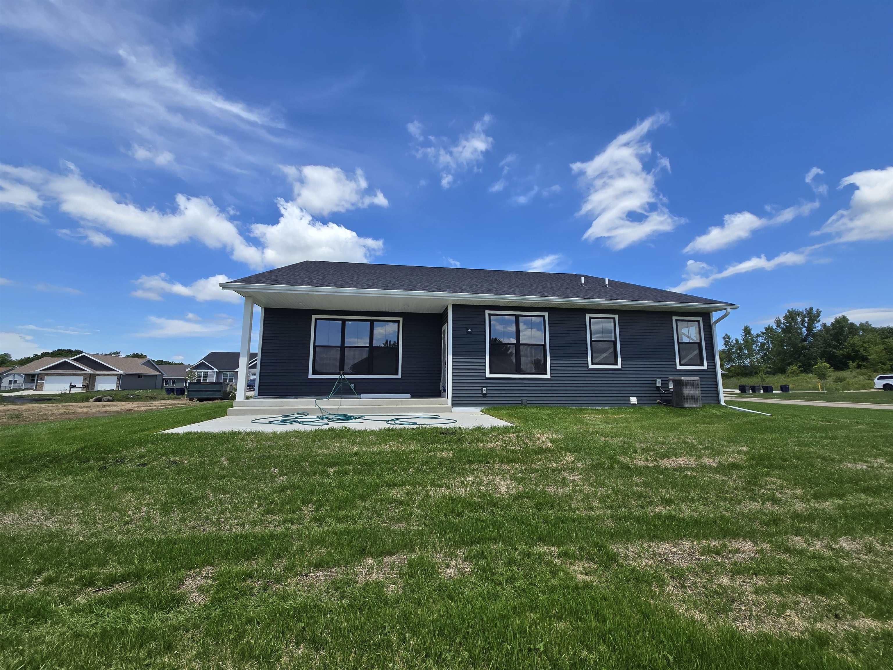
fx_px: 335
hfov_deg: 106.2
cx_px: 446
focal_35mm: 13
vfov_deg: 89.9
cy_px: 335
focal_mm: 2.2
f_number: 2.2
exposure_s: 1/2333
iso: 50
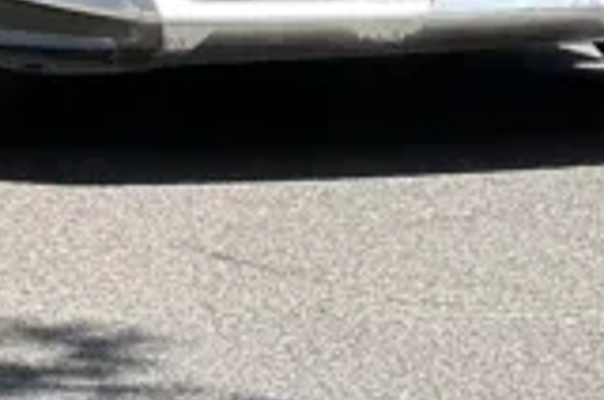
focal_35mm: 321
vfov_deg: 4.2
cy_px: -400
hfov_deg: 6.4
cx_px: 87
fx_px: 5375
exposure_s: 1/371
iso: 32
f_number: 2.8
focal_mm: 9
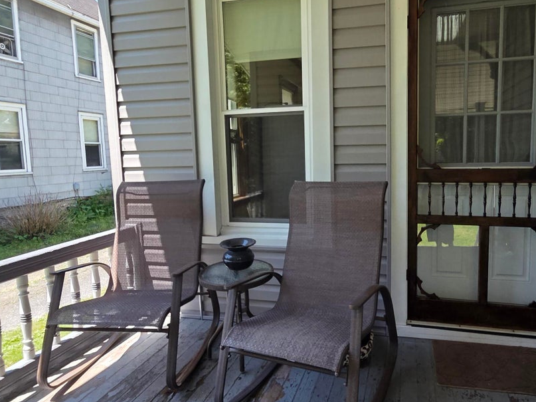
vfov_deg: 61.1
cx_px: 316
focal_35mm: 22
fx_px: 341
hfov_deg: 75.7
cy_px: 195
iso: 50
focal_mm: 2.2
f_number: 2.2
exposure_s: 1/309
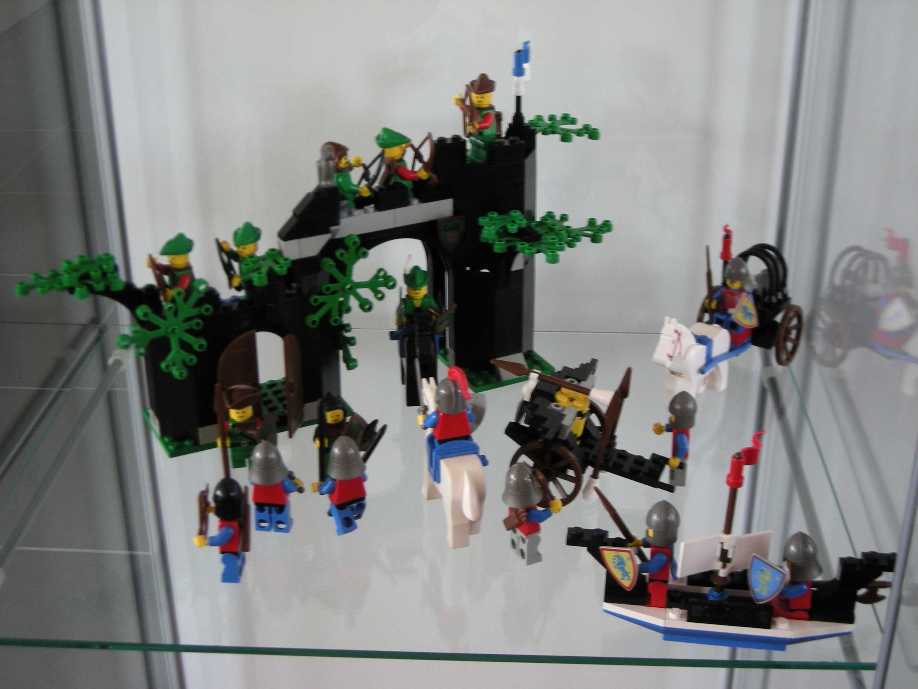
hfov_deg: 35.5
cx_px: 459
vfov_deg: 27.0
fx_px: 1432
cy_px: 344
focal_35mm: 54
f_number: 3.3
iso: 106
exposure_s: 1/7.9
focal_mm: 8.8
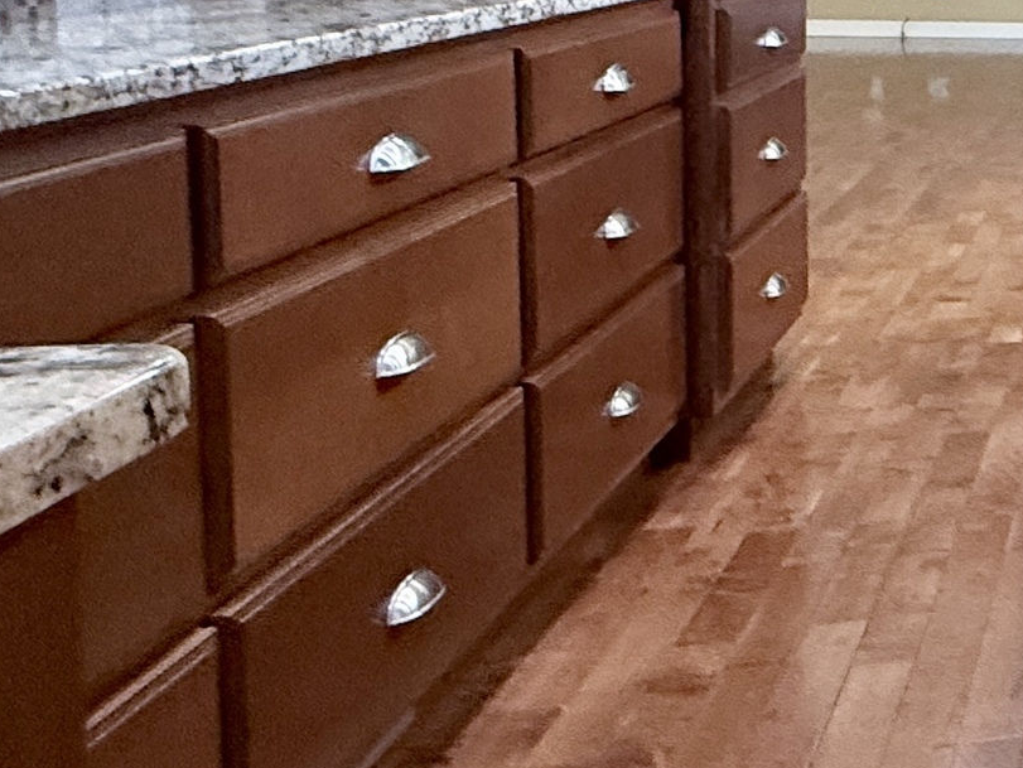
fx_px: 1567
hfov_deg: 24.1
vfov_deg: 26.3
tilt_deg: -3.8
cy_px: 29
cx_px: 1688
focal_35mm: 53
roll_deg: -4.4
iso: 500
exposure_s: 1/60
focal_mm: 2.22
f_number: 2.2
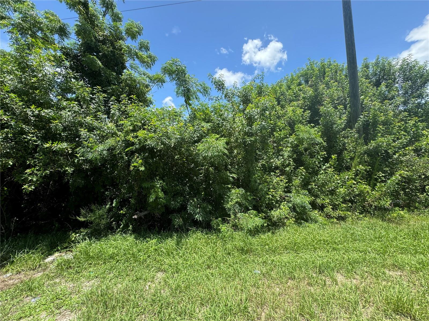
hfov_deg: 102.1
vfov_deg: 85.7
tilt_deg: +2.8
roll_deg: +2.5
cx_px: 214
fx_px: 174
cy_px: 160
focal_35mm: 14
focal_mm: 2.22
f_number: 2.2
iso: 40
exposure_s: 1/541
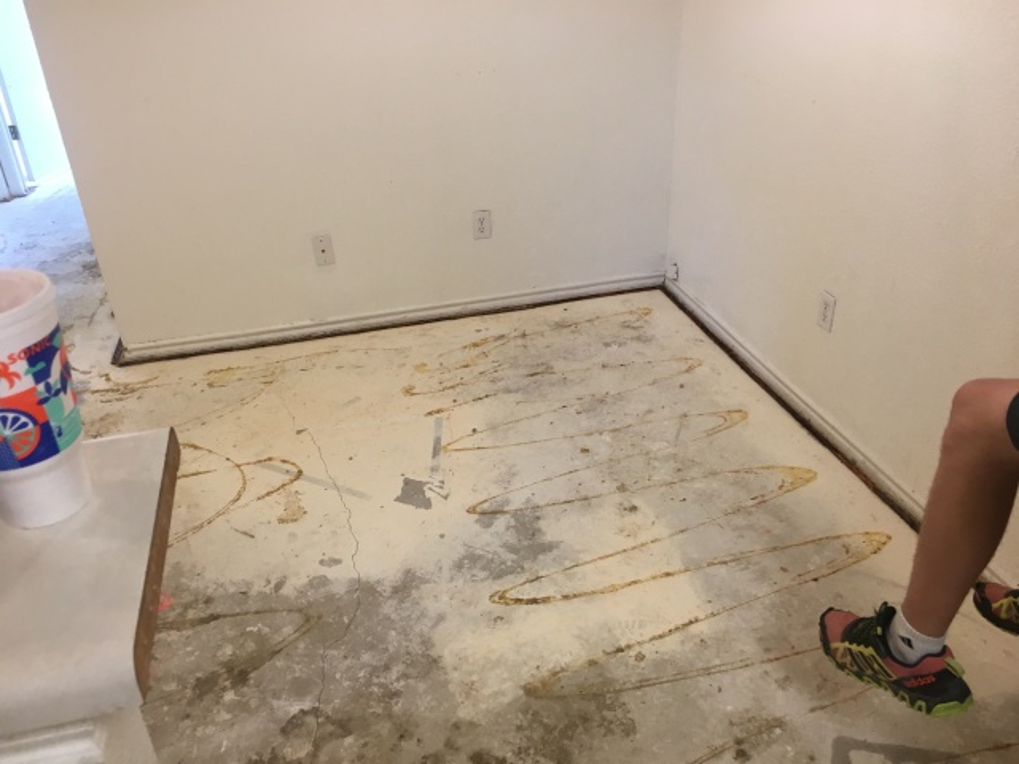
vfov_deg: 48.2
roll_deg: +3.3
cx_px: 510
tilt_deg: -28.6
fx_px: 854
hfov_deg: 61.7
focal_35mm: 29
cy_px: 382
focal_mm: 4.15
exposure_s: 1/30
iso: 80
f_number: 2.2
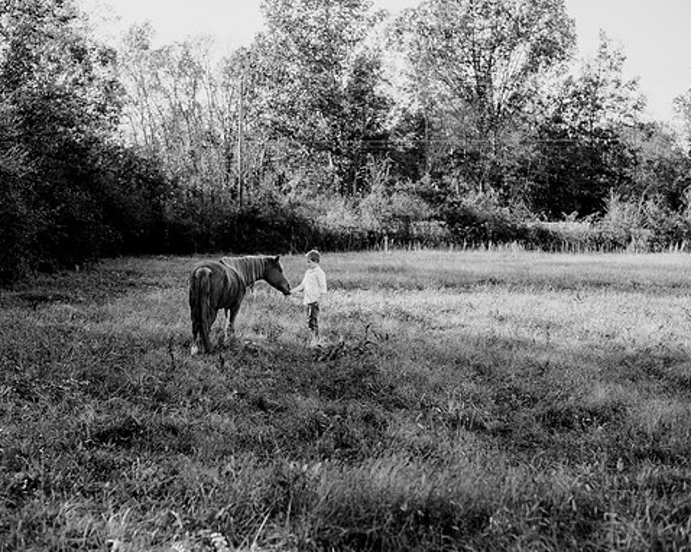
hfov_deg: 33.0
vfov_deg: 26.7
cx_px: 298
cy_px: 278
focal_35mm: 57
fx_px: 1165
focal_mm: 50
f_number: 2.8
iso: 200
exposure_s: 1/800
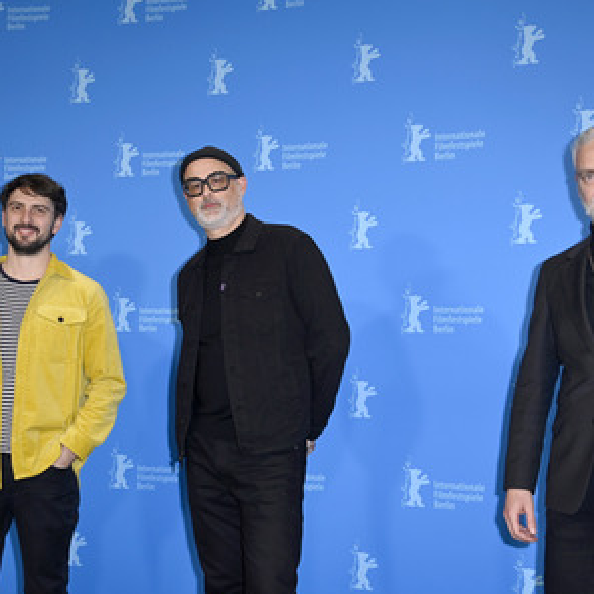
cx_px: 339
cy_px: 298
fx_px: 1262
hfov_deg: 26.5
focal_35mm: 65
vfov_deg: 26.5
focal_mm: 50
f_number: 5
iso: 800
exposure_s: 1/200
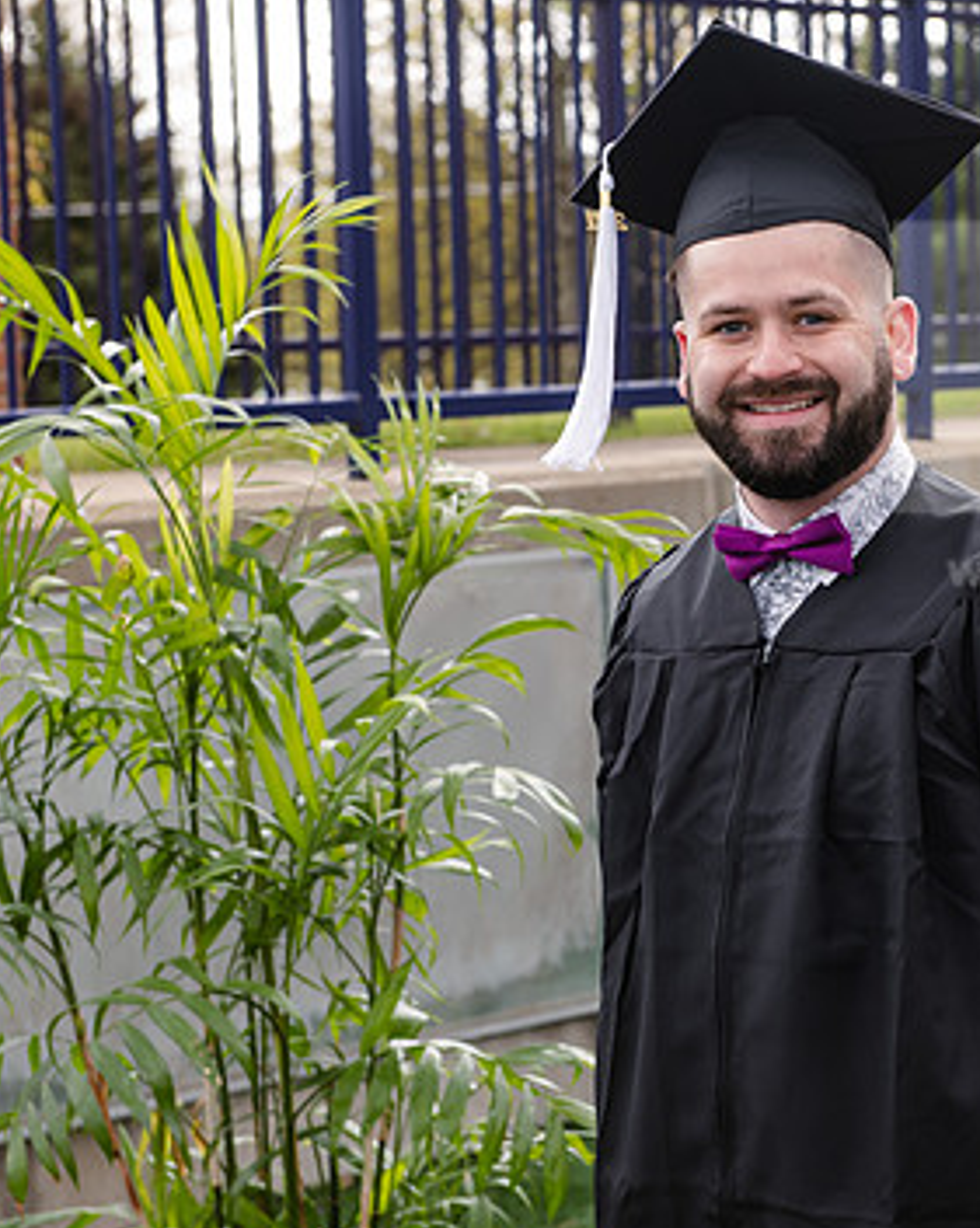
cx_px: 788
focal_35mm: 96
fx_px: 3485
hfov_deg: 15.9
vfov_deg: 20.0
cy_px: 644
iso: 250
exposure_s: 1/200
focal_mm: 62
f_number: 5.6
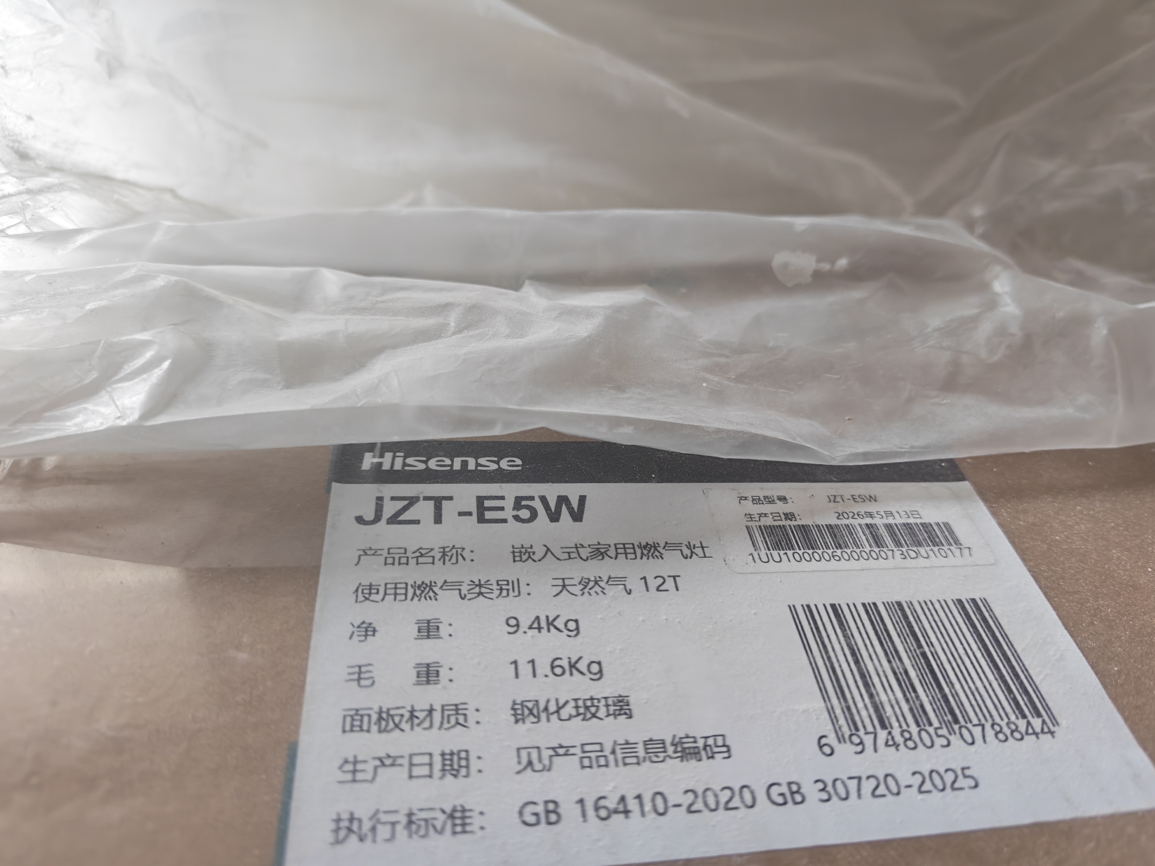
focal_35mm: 25
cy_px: 420
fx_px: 834
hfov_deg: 69.4
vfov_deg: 54.9
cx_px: 595
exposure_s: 1/100
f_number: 1.9
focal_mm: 6.12
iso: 800
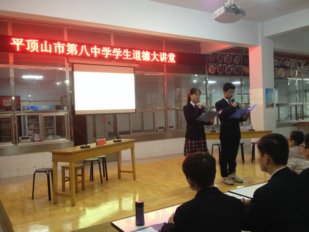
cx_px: 154
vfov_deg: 40.7
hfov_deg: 52.6
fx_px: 312
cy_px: 116
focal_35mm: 35
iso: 200
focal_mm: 4.28
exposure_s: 1/20
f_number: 2.4
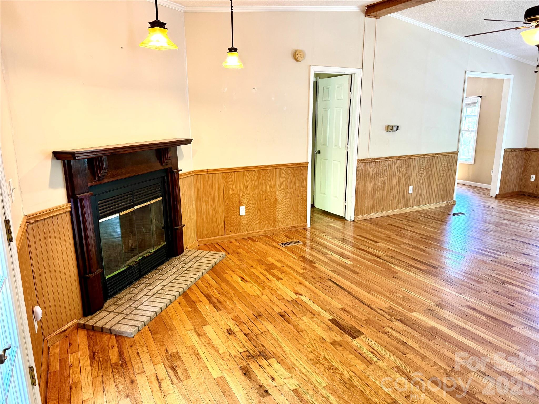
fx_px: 374
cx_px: 270
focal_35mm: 24
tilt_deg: -13.0
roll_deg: +0.4
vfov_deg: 56.8
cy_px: 202
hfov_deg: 71.6
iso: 160
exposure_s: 1/60
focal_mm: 6.76
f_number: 1.78
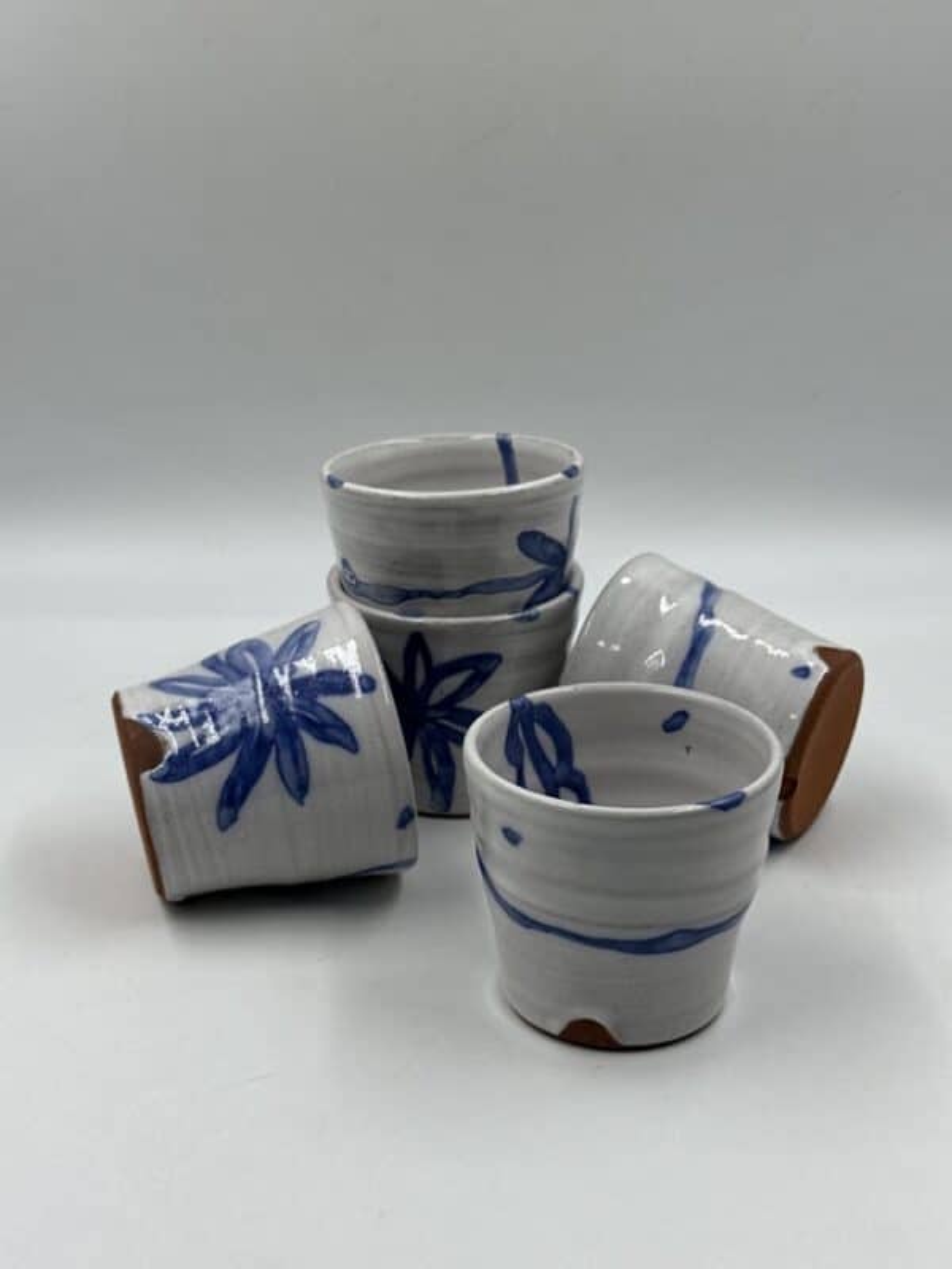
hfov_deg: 30.3
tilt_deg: -24.0
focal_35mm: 48
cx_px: 476
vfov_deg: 39.7
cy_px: 634
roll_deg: -1.2
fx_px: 1760
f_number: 1.78
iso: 64
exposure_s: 1/612
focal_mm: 6.86
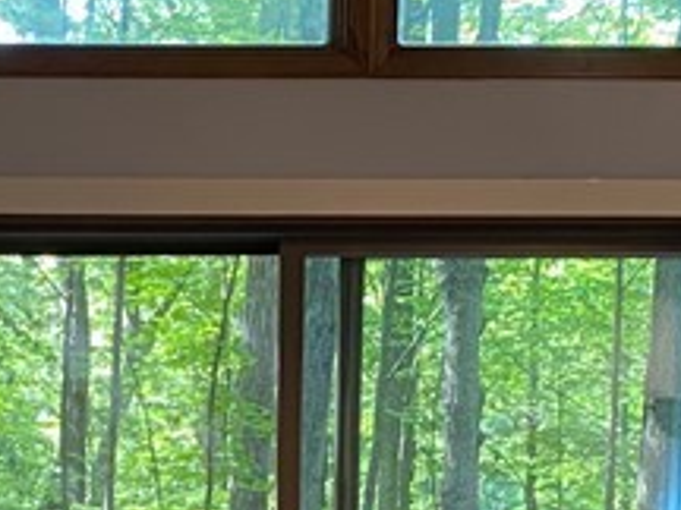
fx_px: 2420
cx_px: -19
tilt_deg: -4.7
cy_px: 655
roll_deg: -1.0
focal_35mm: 123
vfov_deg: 11.7
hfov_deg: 15.7
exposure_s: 1/60
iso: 160
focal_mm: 4.25
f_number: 1.8
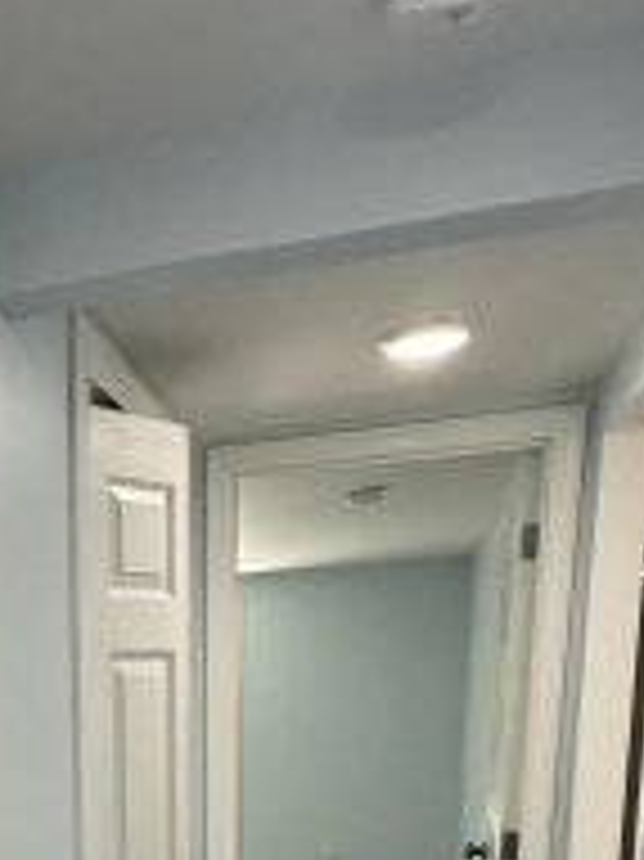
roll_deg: +3.4
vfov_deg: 32.7
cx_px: -72
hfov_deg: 27.1
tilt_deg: -12.5
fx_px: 1217
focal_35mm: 49
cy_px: 1011
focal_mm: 2.22
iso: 80
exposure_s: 1/120
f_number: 2.2
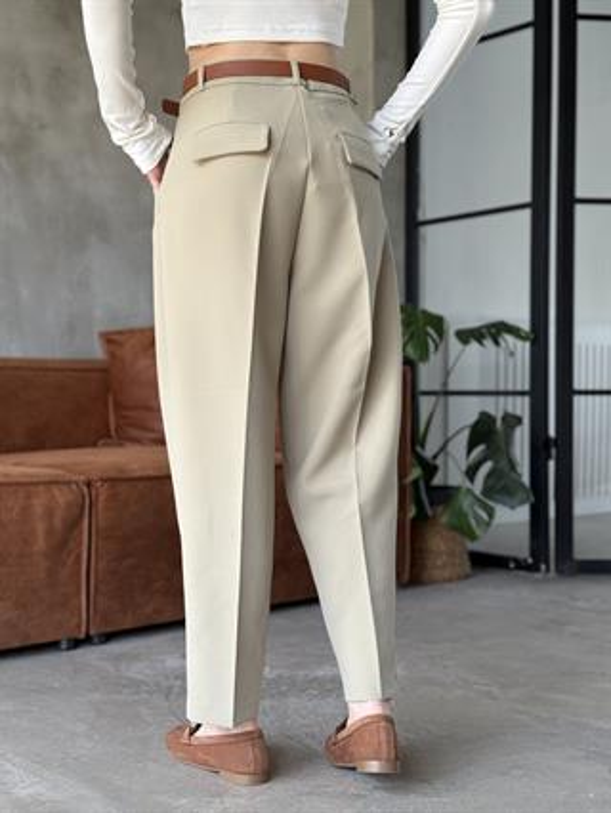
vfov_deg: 39.6
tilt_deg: -0.6
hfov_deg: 30.3
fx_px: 1129
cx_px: 306
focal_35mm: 48
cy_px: 406
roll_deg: -0.1
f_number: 1.78
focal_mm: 6.76
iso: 100
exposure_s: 1/66
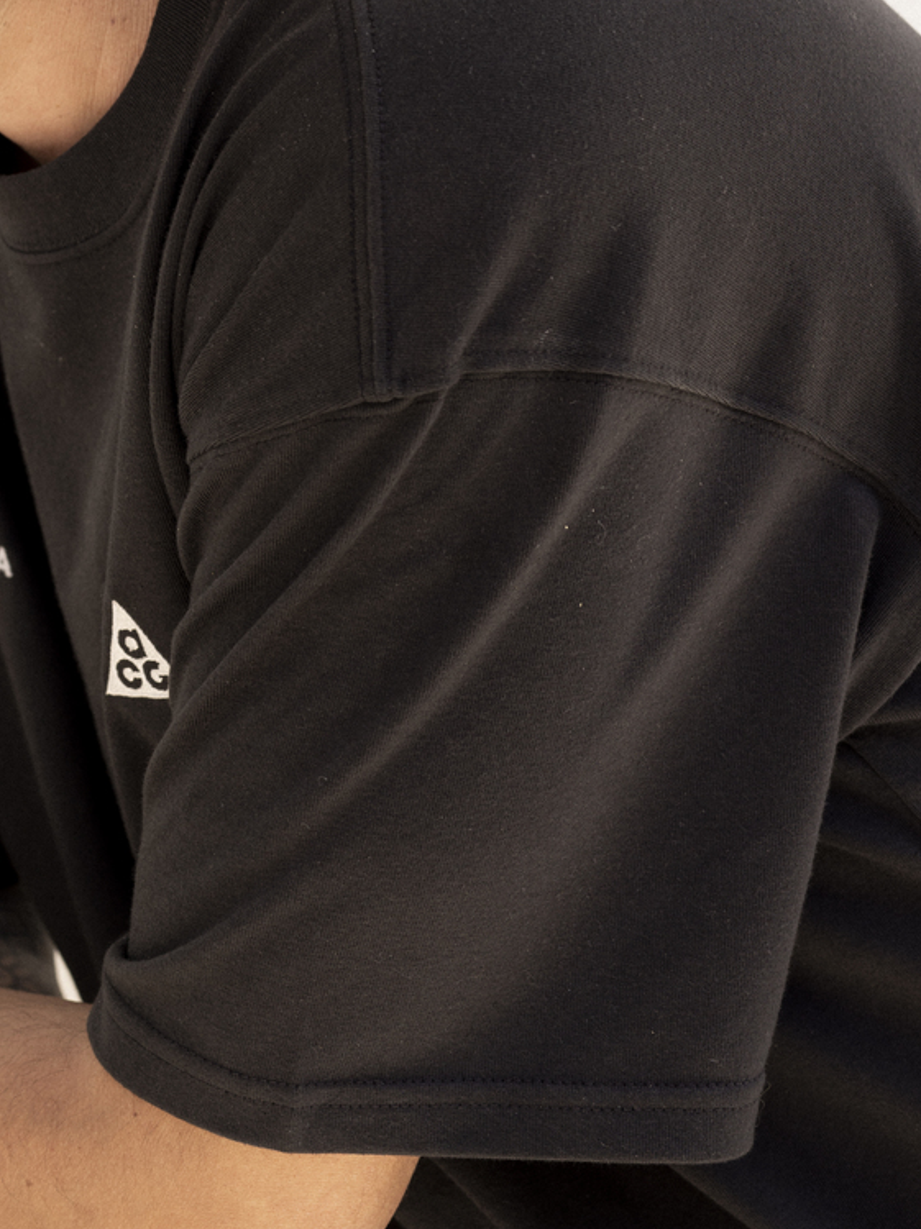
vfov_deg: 17.8
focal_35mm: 109
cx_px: -53
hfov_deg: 13.3
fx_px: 3870
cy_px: 181
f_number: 6.8
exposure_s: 1/180
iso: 200
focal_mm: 65
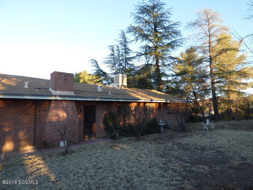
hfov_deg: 81.7
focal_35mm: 20
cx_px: 126
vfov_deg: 66.0
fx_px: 146
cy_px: 95
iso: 100
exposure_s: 1/160
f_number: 2.8
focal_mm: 3.58
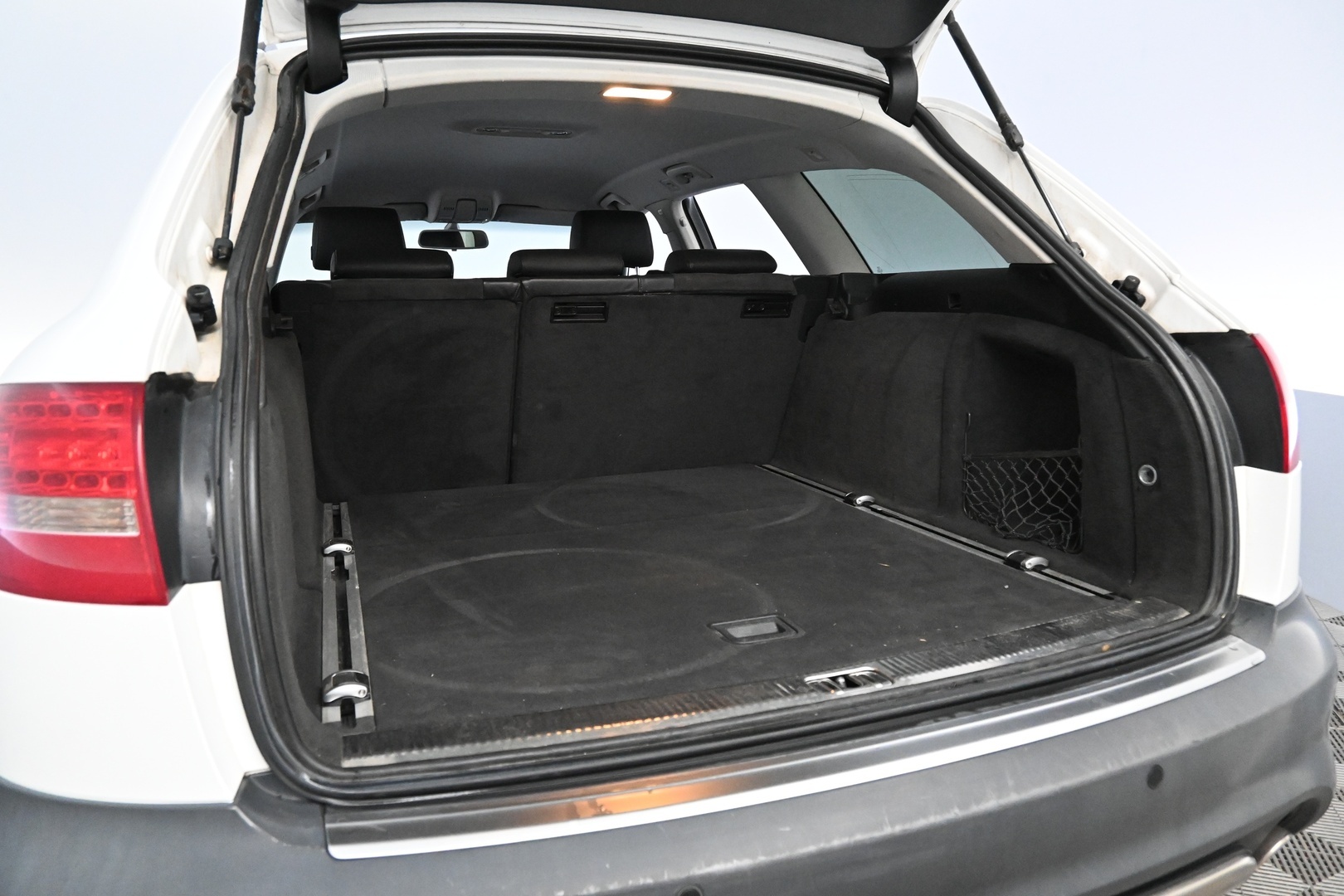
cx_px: 672
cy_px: 448
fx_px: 896
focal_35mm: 24
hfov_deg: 73.7
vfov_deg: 53.1
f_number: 5
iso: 6400
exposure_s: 1/100
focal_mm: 16
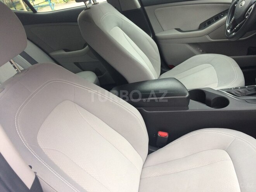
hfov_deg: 61.7
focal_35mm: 29
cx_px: 128
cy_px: 96
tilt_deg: -31.9
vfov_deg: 48.2
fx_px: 214
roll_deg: +14.0
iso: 50
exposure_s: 1/100
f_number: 2.2
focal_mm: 4.15
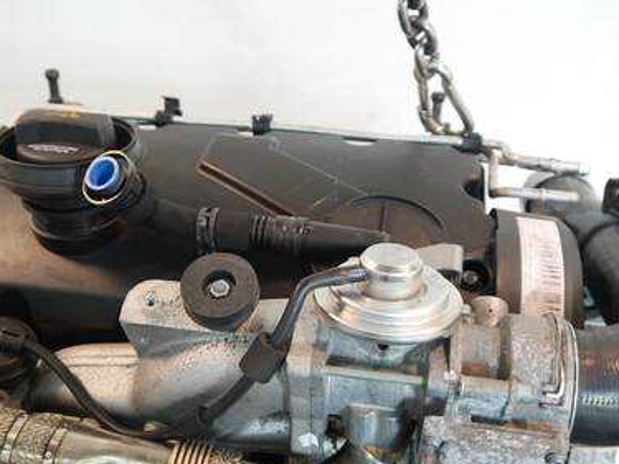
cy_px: 230
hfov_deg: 45.8
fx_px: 733
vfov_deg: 35.1
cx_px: 287
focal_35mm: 41
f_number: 3.8
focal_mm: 16
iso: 500
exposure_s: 1/60
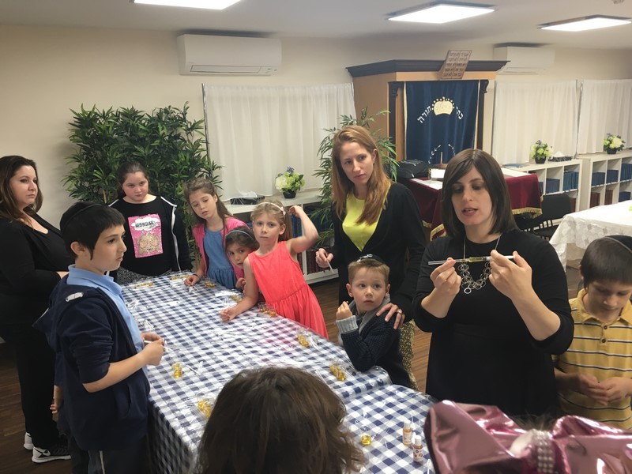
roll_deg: +2.1
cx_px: 316
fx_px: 529
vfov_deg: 48.2
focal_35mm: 29
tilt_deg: -13.2
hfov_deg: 61.7
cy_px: 237
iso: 80
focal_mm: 4.15
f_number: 2.2
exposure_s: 1/33
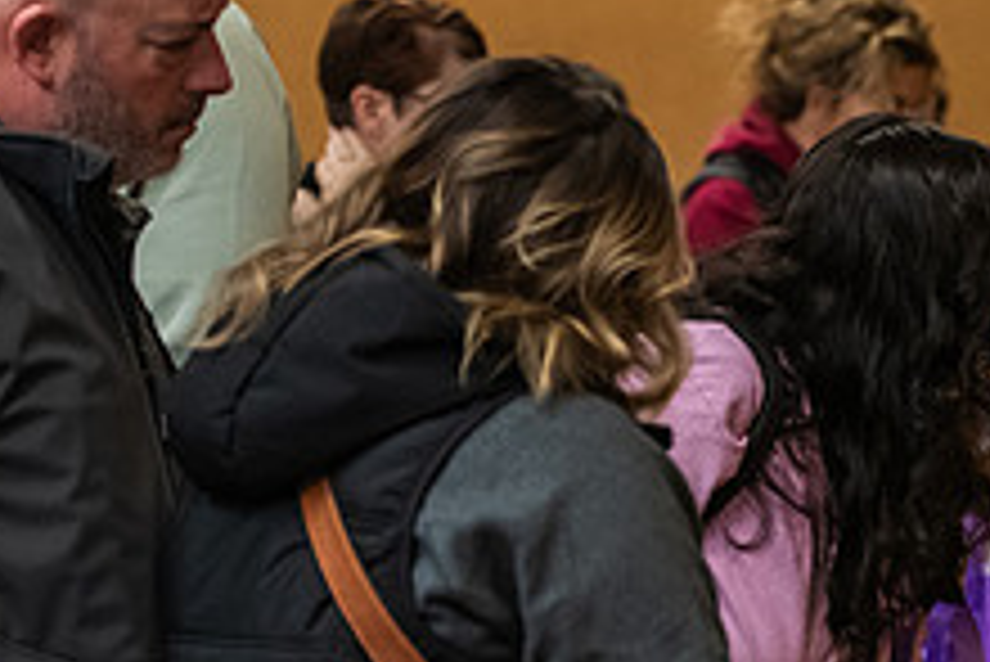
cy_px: 457
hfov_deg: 9.8
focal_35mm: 206
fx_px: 5669
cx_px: 1202
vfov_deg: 6.7
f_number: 3.2
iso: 2500
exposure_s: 1/200
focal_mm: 78
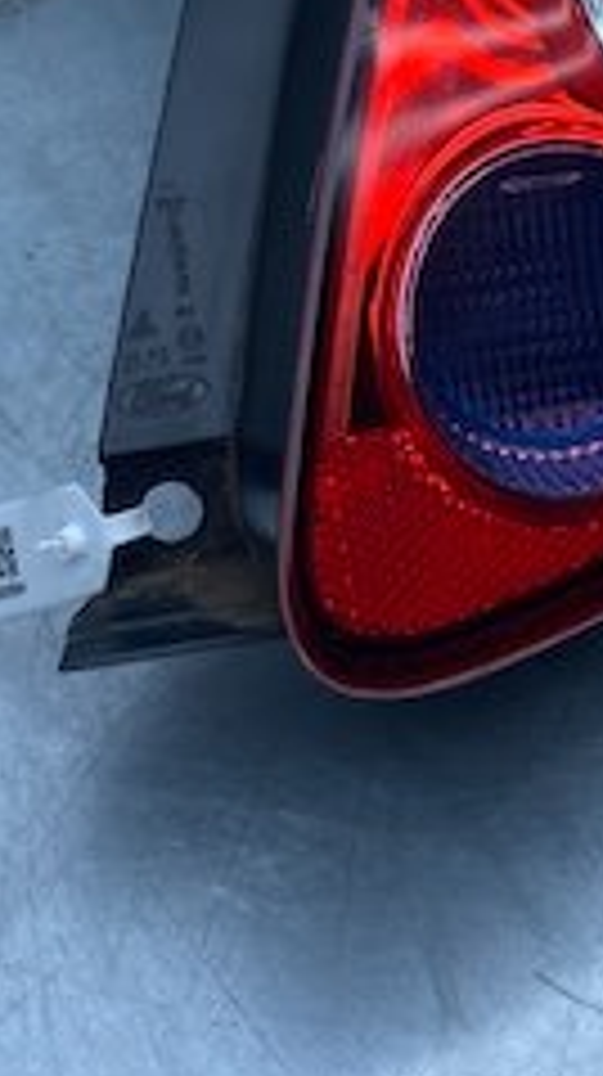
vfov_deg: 26.5
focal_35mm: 76
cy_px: 23
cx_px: 567
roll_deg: -7.0
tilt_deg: -40.1
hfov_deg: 15.6
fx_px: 2166
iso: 32
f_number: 1.8
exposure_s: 1/998
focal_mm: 4.25
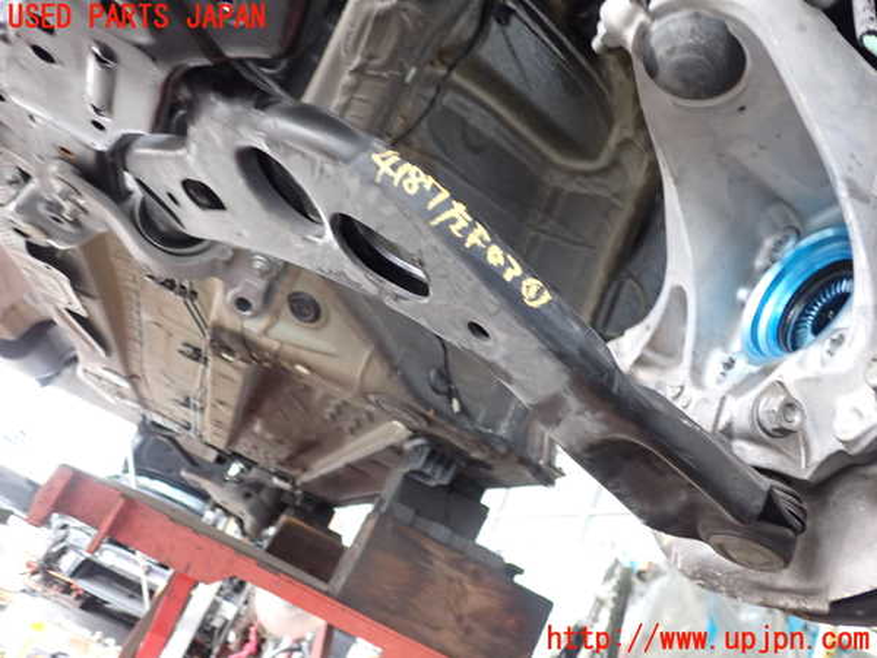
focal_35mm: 30
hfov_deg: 60.0
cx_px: 438
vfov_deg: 46.8
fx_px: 760
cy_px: 329
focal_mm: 5.4
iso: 320
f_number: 2.3
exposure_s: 1/30
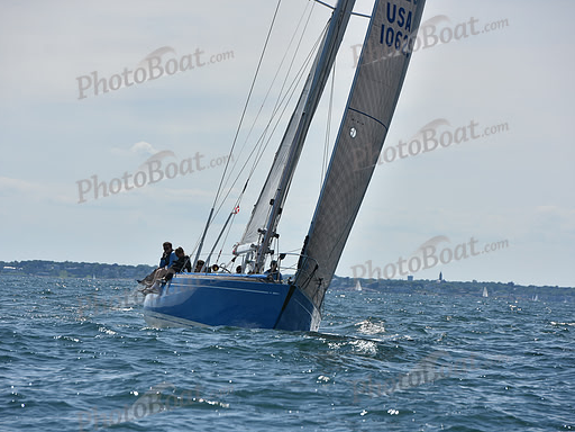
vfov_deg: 6.8
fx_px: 3621
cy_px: 217
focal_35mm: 218
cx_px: 293
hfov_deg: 9.1
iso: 250
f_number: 8
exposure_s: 1/1600
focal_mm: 200
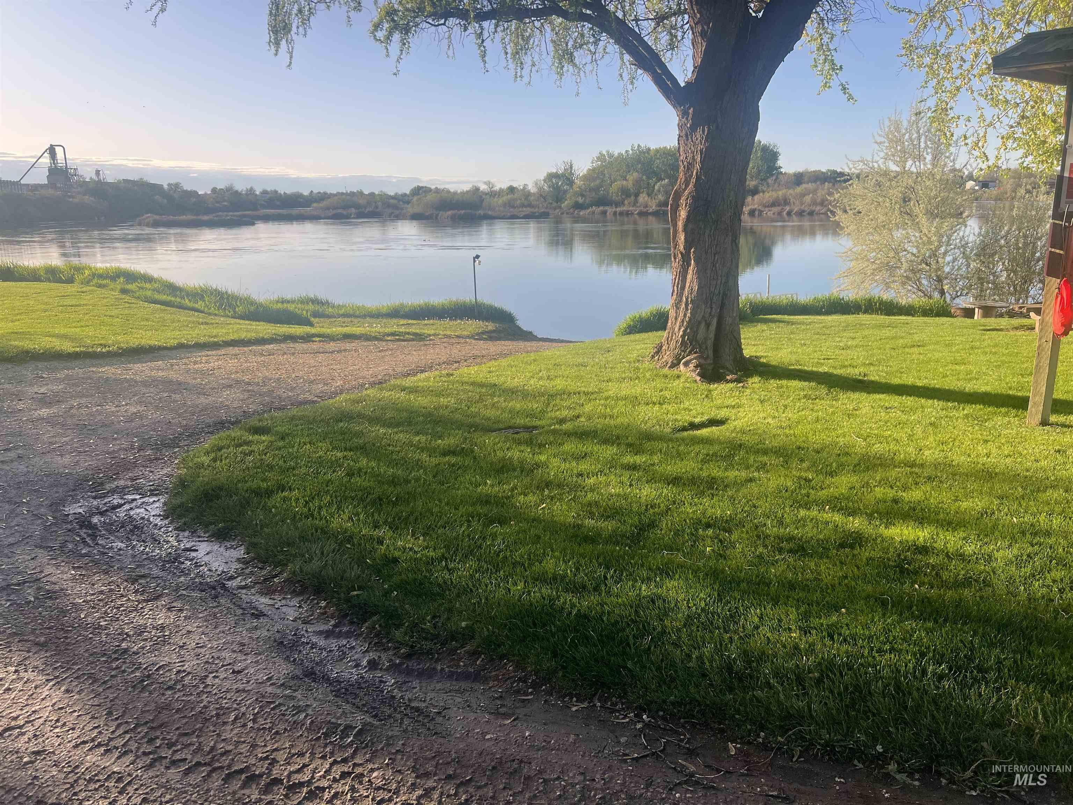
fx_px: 806
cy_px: 402
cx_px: 536
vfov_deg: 53.1
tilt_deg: -15.7
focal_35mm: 26
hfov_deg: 67.3
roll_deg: +2.9
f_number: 1.5
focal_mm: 5.7
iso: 50
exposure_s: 1/1311
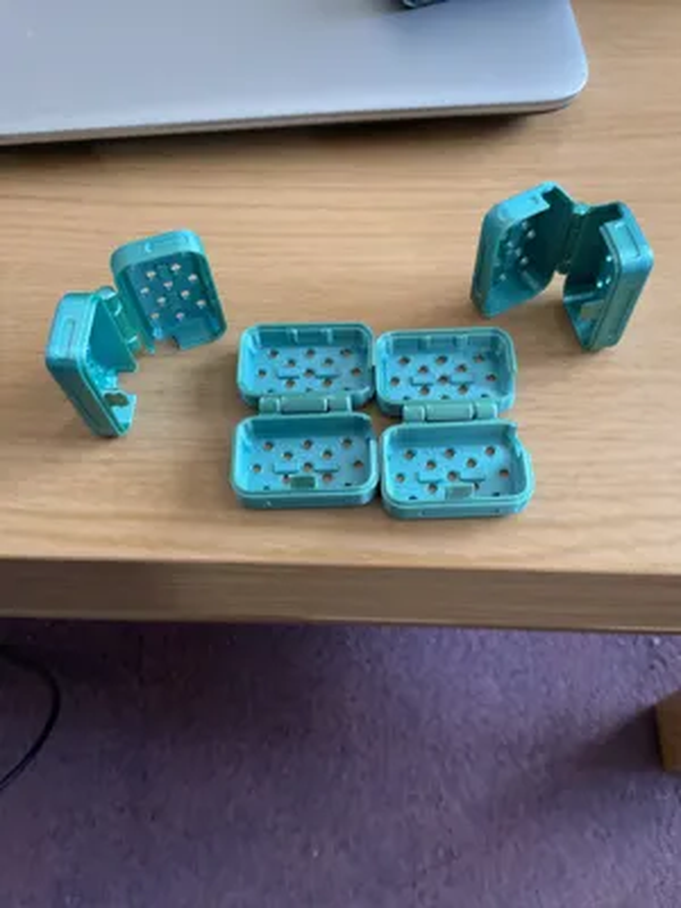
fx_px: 761
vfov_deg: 61.7
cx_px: 340
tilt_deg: -60.6
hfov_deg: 48.2
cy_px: 454
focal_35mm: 29
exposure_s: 1/60
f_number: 1.8
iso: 250
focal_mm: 3
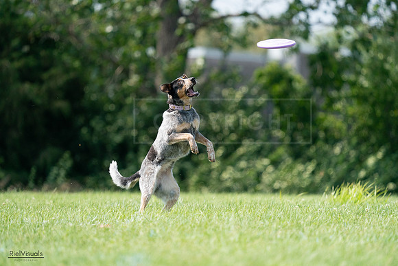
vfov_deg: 2.9
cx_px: 199
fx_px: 5319
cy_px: 133
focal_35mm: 481
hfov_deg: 4.3
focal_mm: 481
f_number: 6.3
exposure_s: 1/4000
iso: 2000
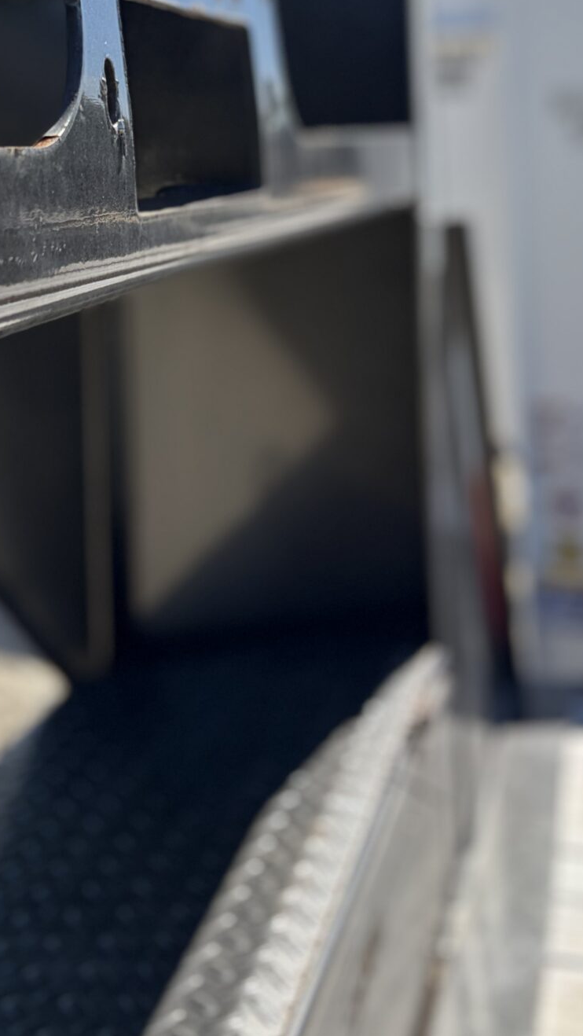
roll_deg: +3.6
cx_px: 117
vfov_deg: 35.4
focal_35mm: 55
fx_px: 1511
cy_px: 83
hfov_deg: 21.6
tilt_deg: +3.3
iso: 64
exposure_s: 1/2451
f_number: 1.6
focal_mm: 5.96
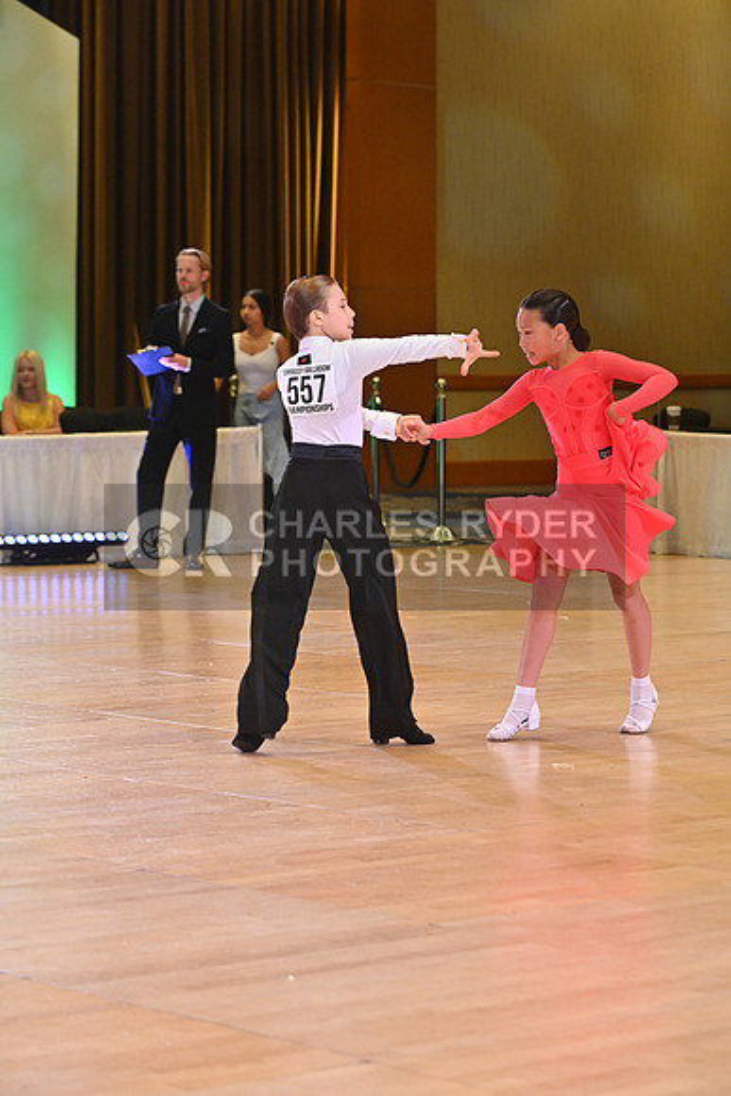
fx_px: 3348
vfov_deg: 18.6
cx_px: 366
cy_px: 548
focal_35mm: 110
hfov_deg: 12.5
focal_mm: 110
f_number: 6.3
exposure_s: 1/400
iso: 4000
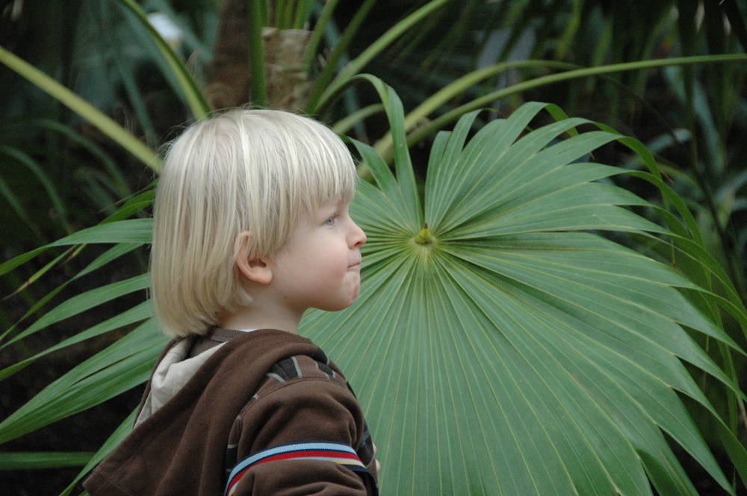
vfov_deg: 7.9
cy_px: 248
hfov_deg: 11.8
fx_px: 3606
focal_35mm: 174
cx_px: 374
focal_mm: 116
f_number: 6
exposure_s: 1/200
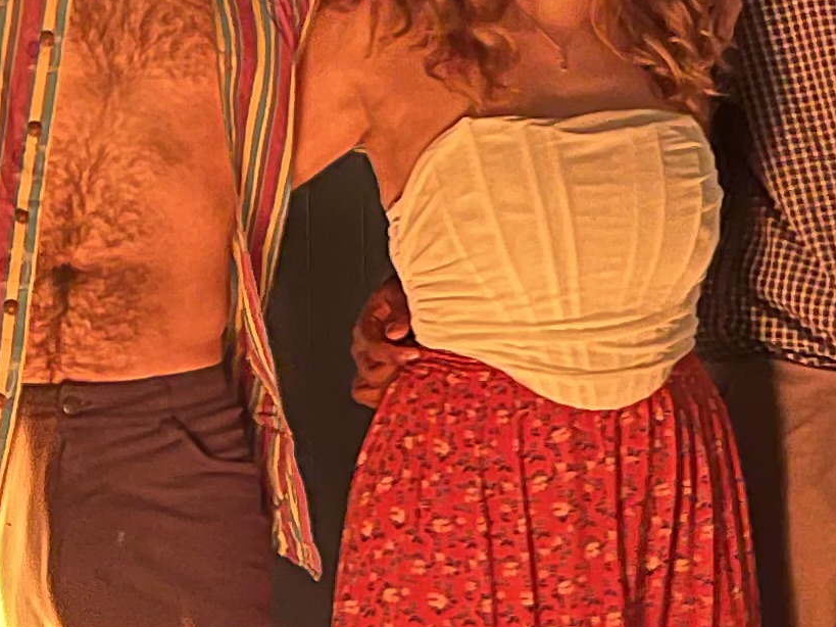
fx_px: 3091
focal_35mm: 128
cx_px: 1286
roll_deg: +0.1
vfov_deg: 11.6
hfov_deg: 14.3
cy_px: 346
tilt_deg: -2.1
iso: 1250
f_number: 1.6
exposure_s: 1/15
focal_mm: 5.1
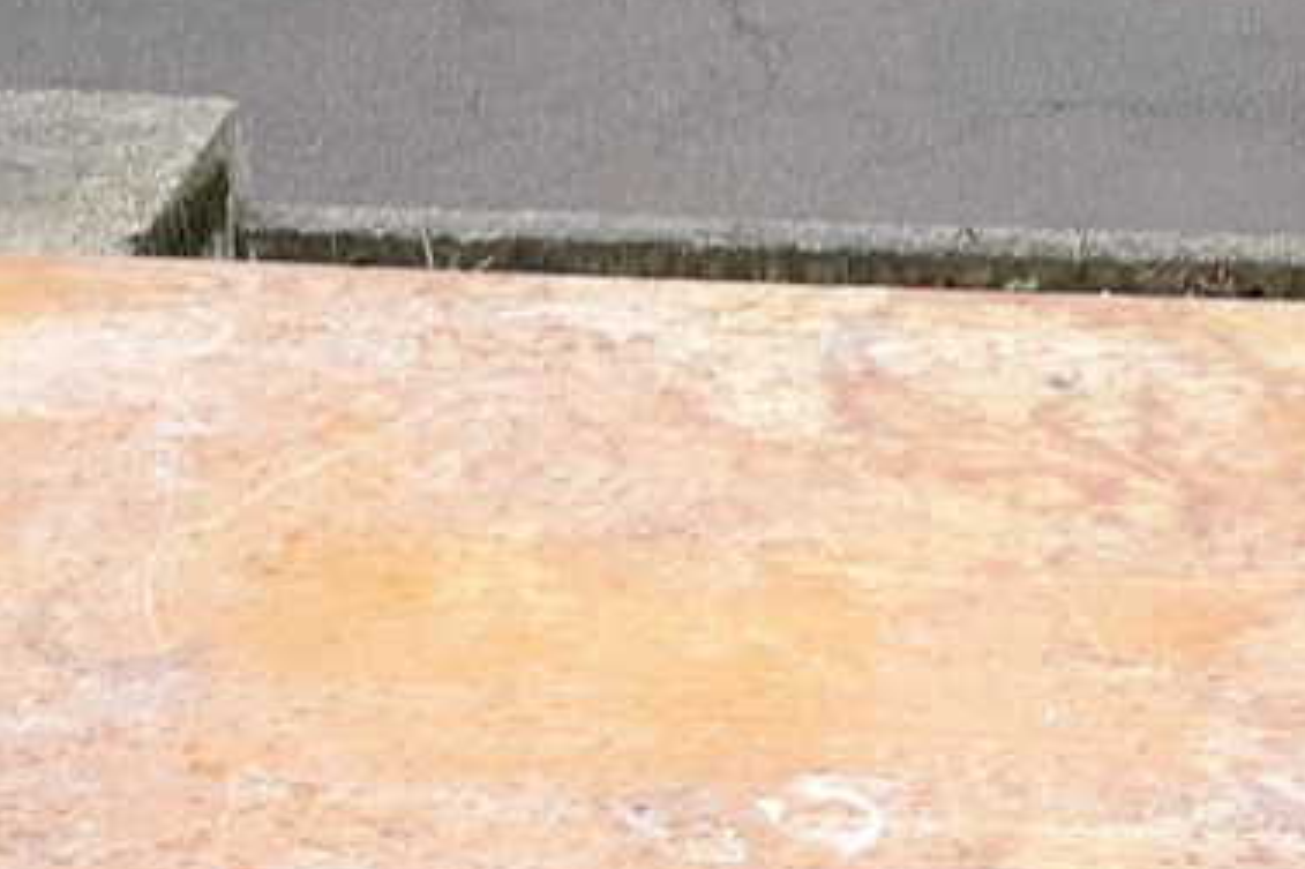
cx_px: 834
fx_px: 2500
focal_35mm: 69
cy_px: 1139
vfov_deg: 18.3
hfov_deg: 29.1
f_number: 2
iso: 32
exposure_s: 1/50
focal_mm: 4.6
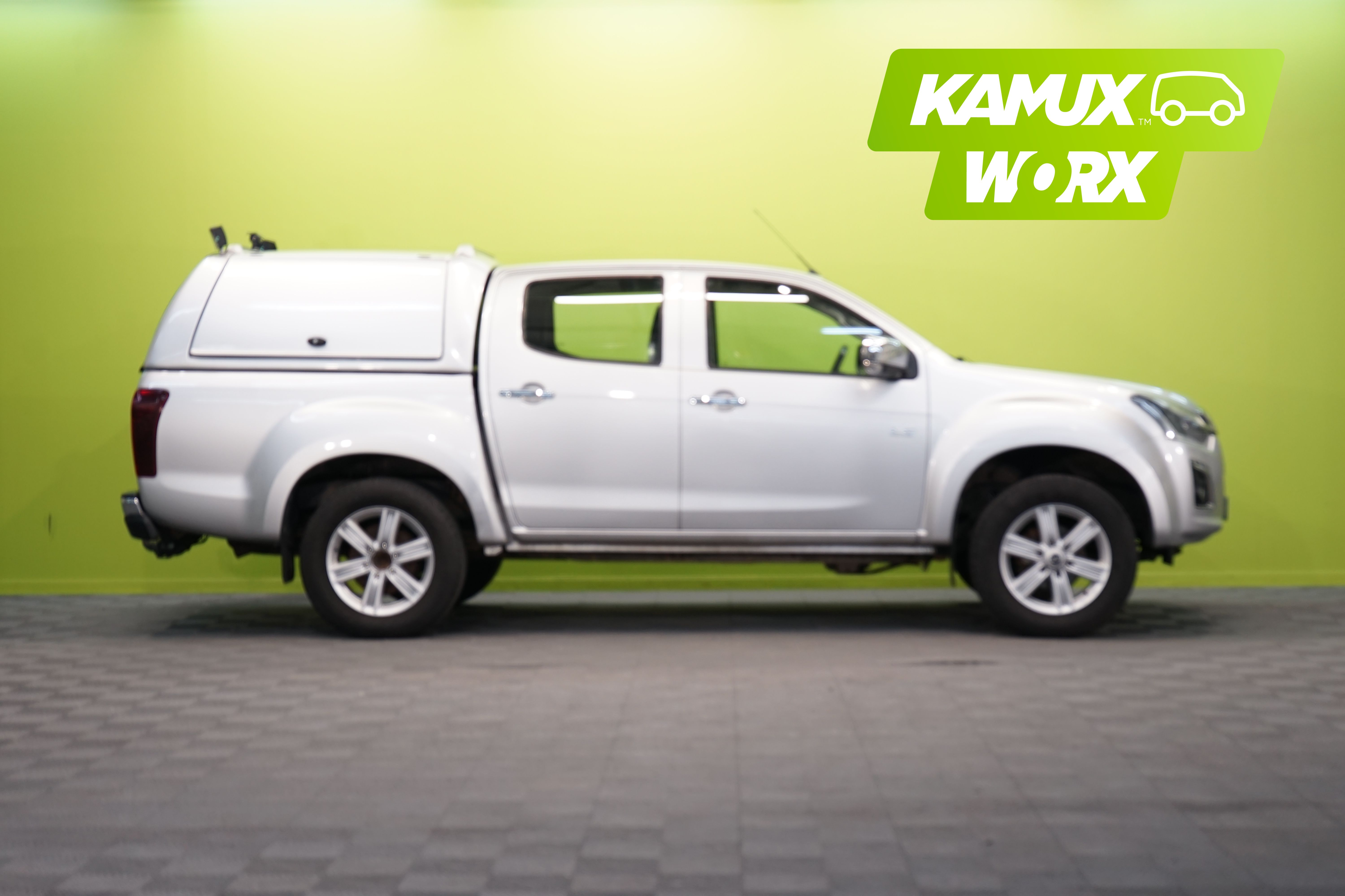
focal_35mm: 61
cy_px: 448
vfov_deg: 22.3
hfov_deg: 32.9
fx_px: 2279
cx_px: 672
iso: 500
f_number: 5.6
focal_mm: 61
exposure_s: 1/40
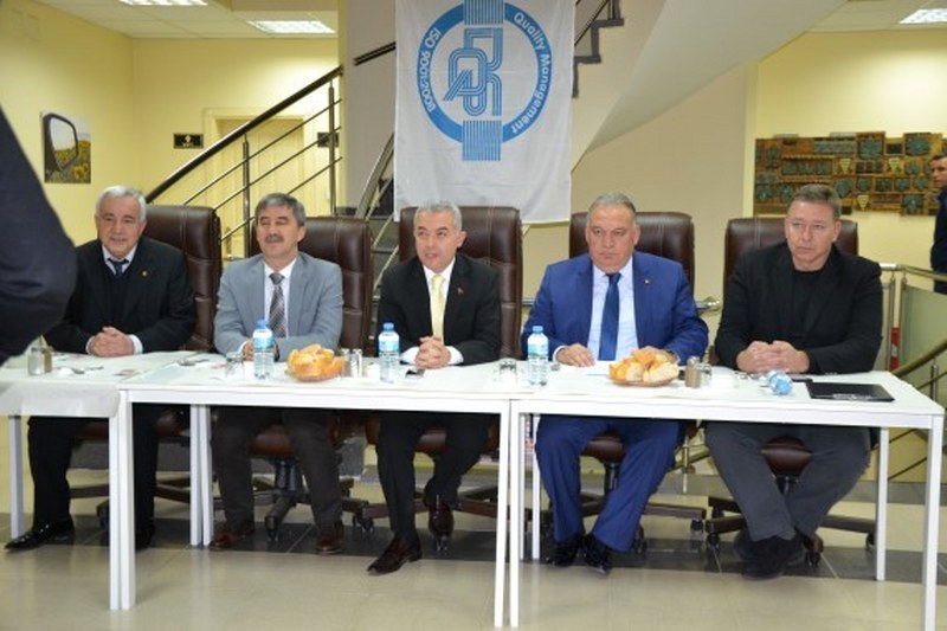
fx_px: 1105
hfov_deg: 46.4
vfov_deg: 31.9
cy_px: 316
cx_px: 474
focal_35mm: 42
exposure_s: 1/60
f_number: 4
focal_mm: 28
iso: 1100
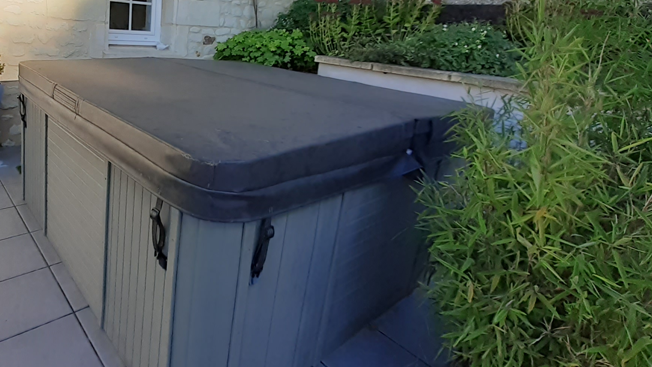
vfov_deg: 51.4
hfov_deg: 78.8
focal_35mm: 21
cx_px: 180
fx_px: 363
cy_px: 92
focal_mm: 1.13
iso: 40
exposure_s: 1/450
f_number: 2.2
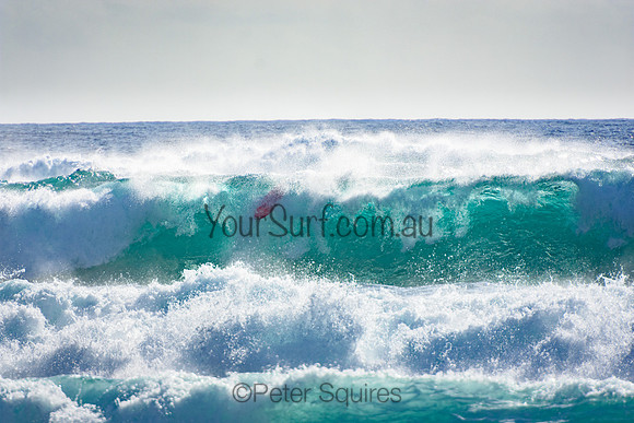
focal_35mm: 600
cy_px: 212
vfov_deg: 2.3
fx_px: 10569
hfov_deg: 3.4
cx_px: 317
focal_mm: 400
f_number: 5.6
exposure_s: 1/2000
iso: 250
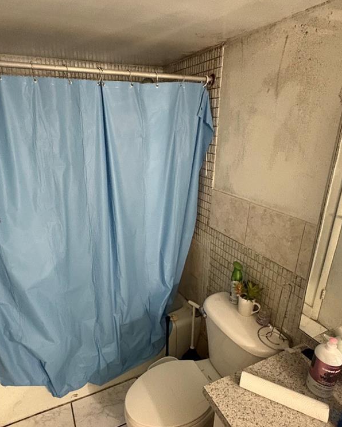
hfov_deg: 63.0
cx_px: 152
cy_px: 221
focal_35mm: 22
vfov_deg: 75.0
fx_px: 278
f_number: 2.2
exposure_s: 1/40
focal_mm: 2.22
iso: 800
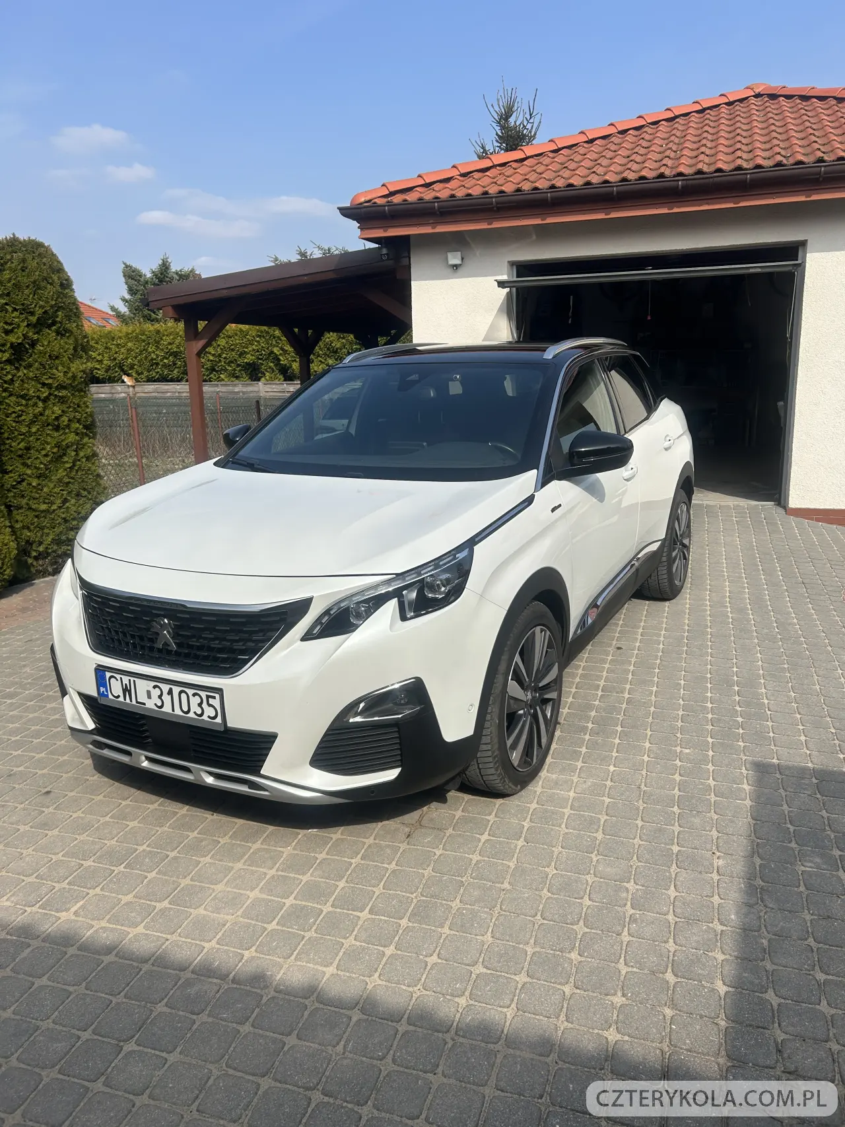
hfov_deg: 53.1
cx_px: 422
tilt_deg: -11.9
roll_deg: +1.3
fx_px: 846
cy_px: 564
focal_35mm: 26
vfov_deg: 67.3
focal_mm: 5.7
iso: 50
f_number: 1.5
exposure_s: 1/5076
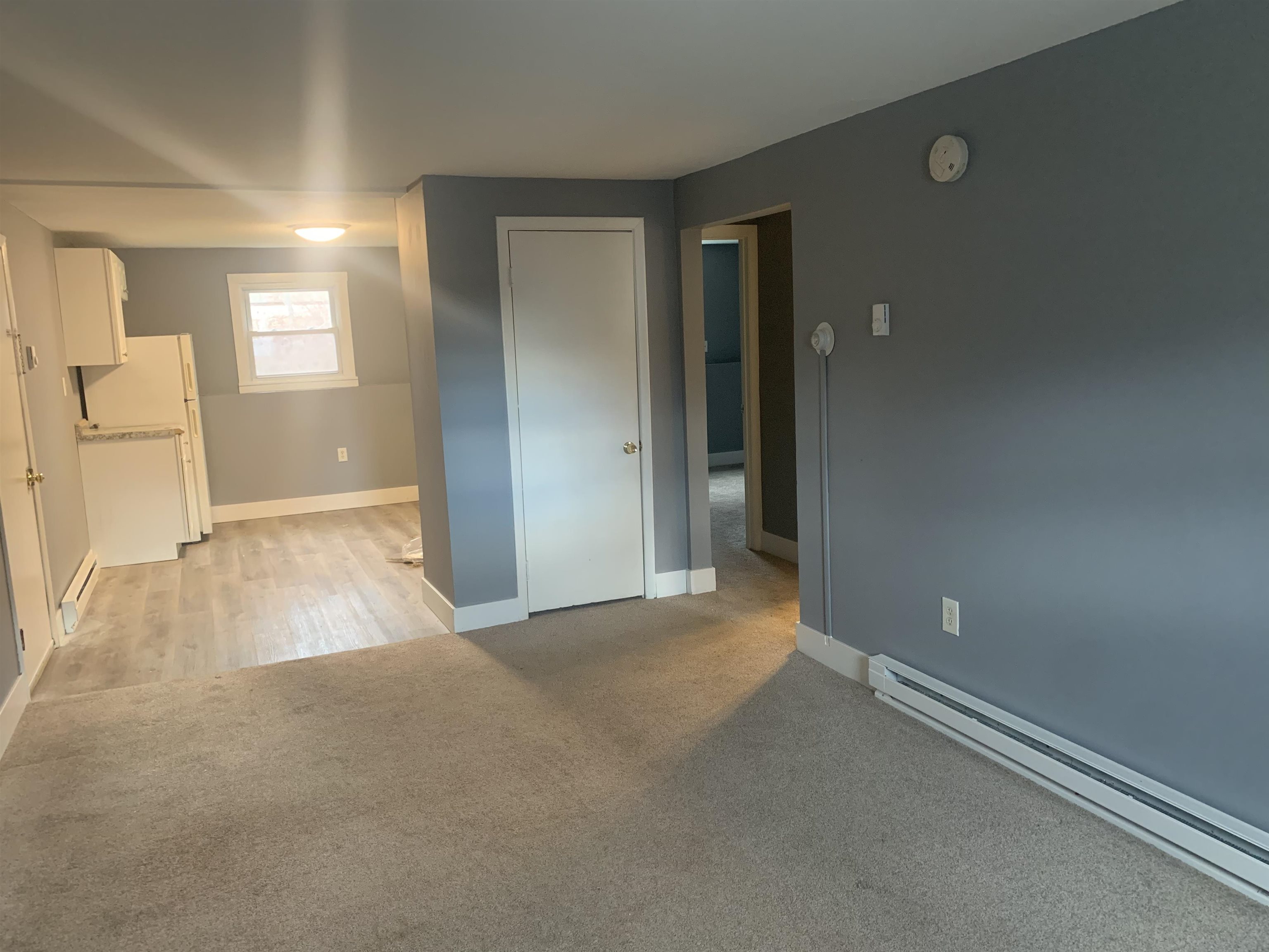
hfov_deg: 67.3
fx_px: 953
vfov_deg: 53.1
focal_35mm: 26
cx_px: 634
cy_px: 476
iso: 320
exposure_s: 1/40
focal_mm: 4.25
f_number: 1.8
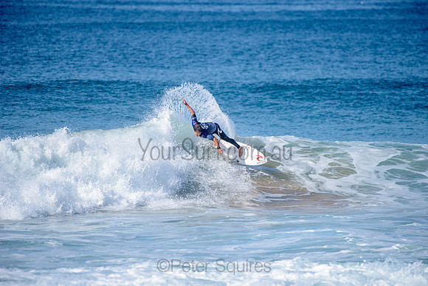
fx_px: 5946
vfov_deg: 2.8
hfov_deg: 4.1
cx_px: 214
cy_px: 143
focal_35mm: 500
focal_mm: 500
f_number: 5.6
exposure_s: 1/2000
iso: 160
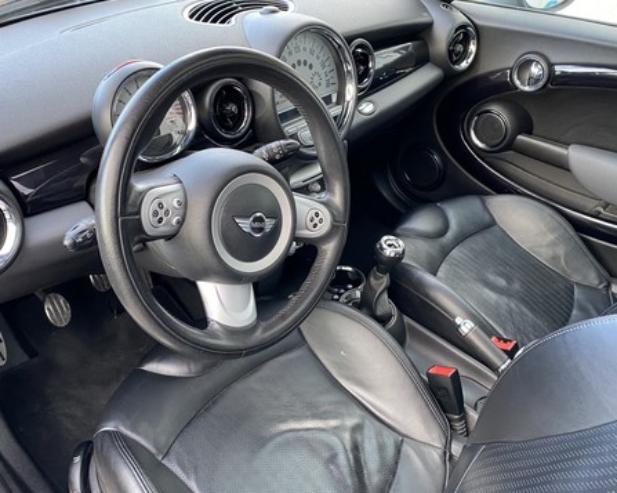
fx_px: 529
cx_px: 293
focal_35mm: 29
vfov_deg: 49.9
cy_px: 253
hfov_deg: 60.4
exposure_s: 1/60
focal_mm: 4.25
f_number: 1.8
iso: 200
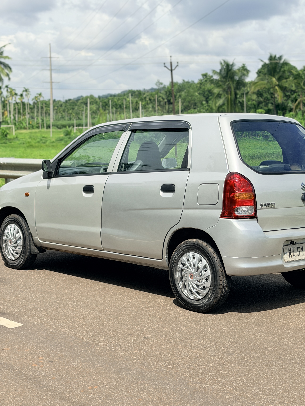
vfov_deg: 30.6
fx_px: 740
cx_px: 167
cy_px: 154
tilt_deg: -2.4
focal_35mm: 63
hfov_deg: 23.3
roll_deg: +1.0
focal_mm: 6.76
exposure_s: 1/7143
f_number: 1.78
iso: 64
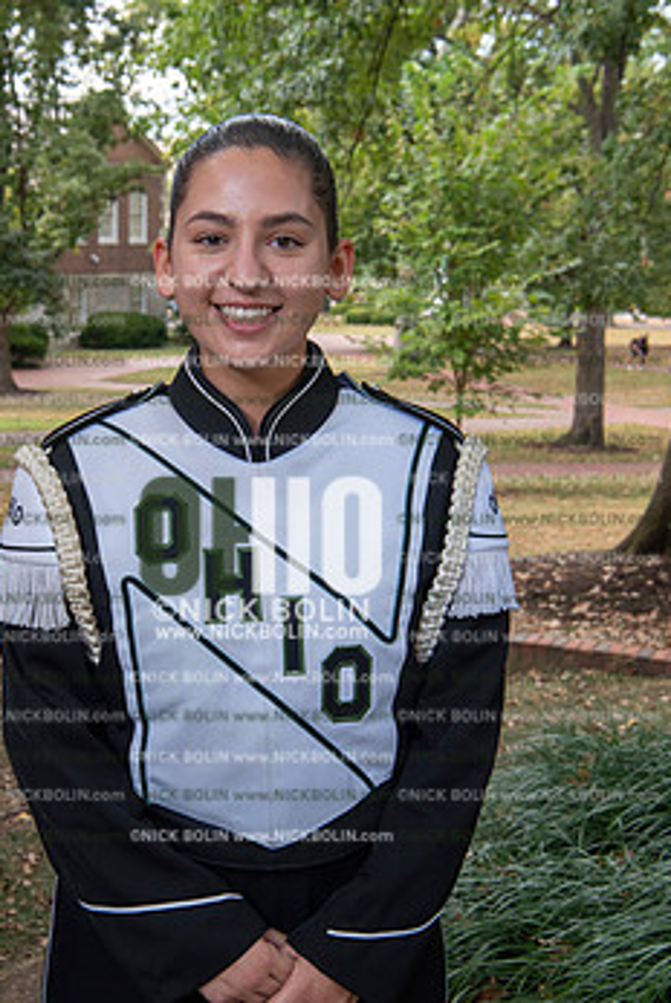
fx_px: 1590
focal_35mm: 57
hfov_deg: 23.8
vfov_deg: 35.0
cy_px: 558
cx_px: 260
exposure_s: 1/100
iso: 500
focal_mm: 44
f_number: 8
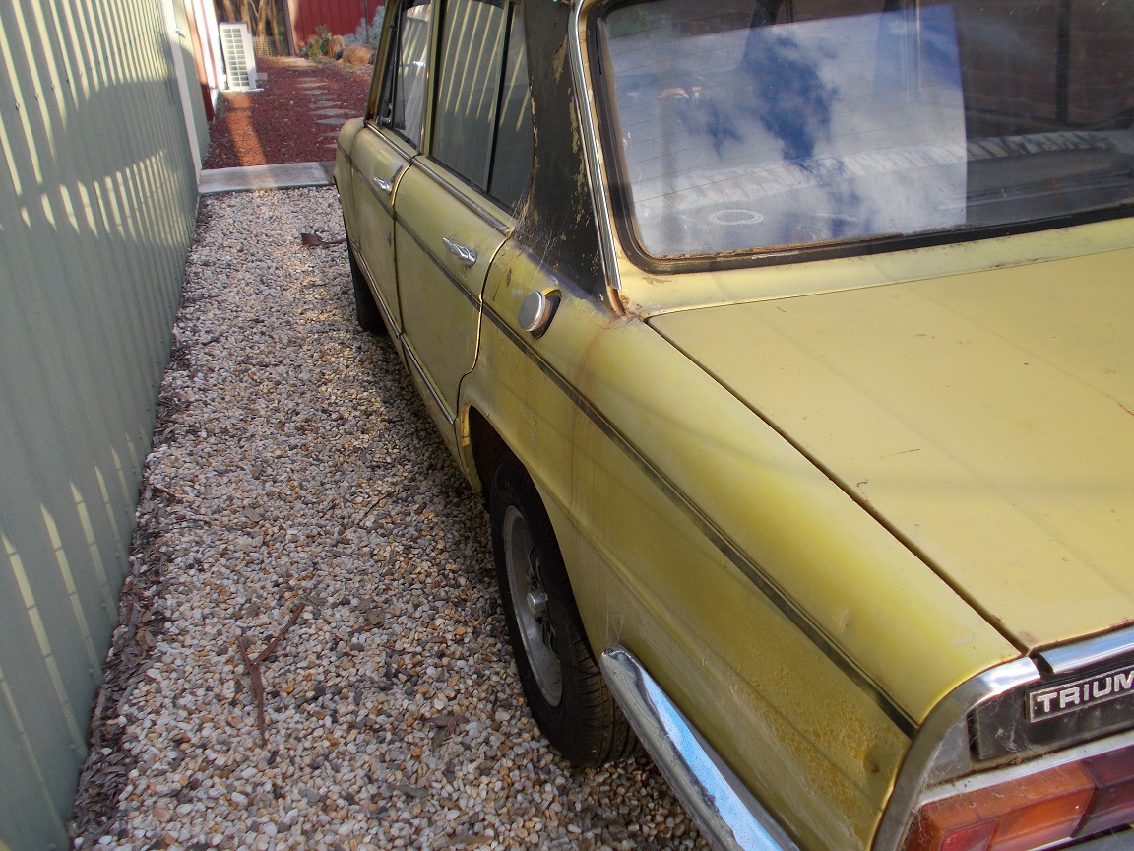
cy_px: 426
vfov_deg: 46.8
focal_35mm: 30
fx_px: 983
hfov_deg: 60.0
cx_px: 567
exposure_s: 1/80
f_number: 3.4
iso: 80
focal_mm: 5.3
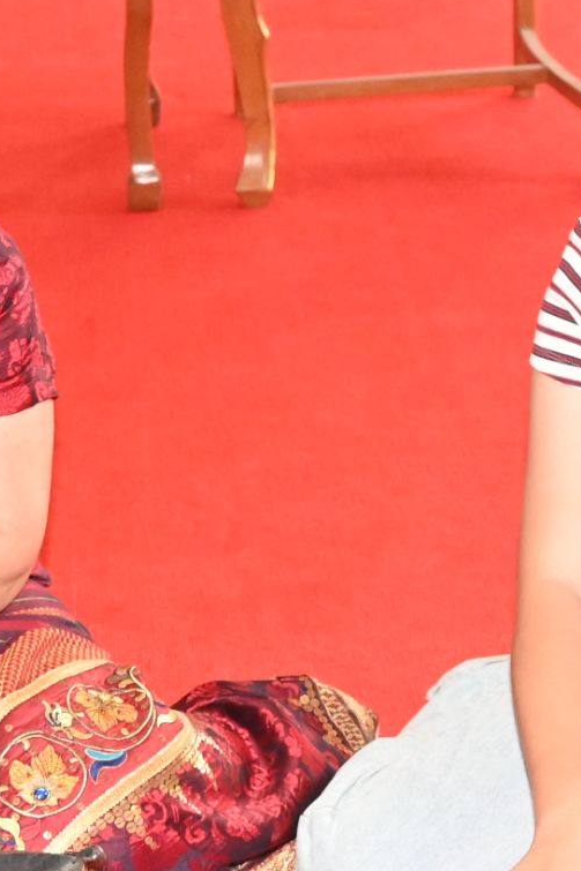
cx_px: -51
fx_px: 3608
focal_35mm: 149
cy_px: 3
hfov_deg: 9.1
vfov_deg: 13.6
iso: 3200
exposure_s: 1/160
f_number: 4.5
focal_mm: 30.5
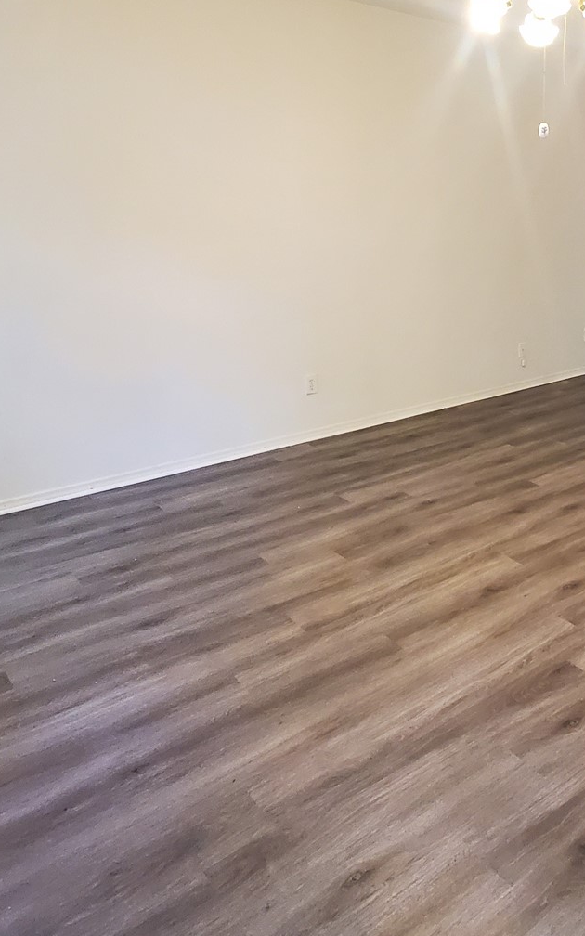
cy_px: 305
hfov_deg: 41.2
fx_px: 714
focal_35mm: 28
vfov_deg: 64.6
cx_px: 524
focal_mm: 1.8
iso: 400
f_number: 2.2
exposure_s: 1/60
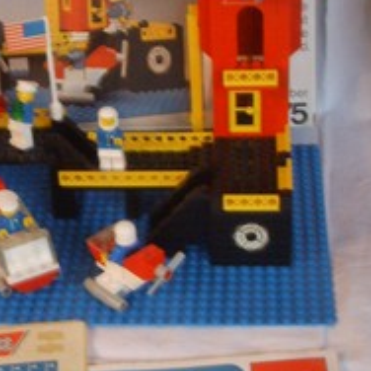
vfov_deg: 19.7
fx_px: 1067
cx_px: 51
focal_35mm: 88
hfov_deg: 19.4
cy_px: 203
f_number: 3.5
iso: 152
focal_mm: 6.6
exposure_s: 1/8
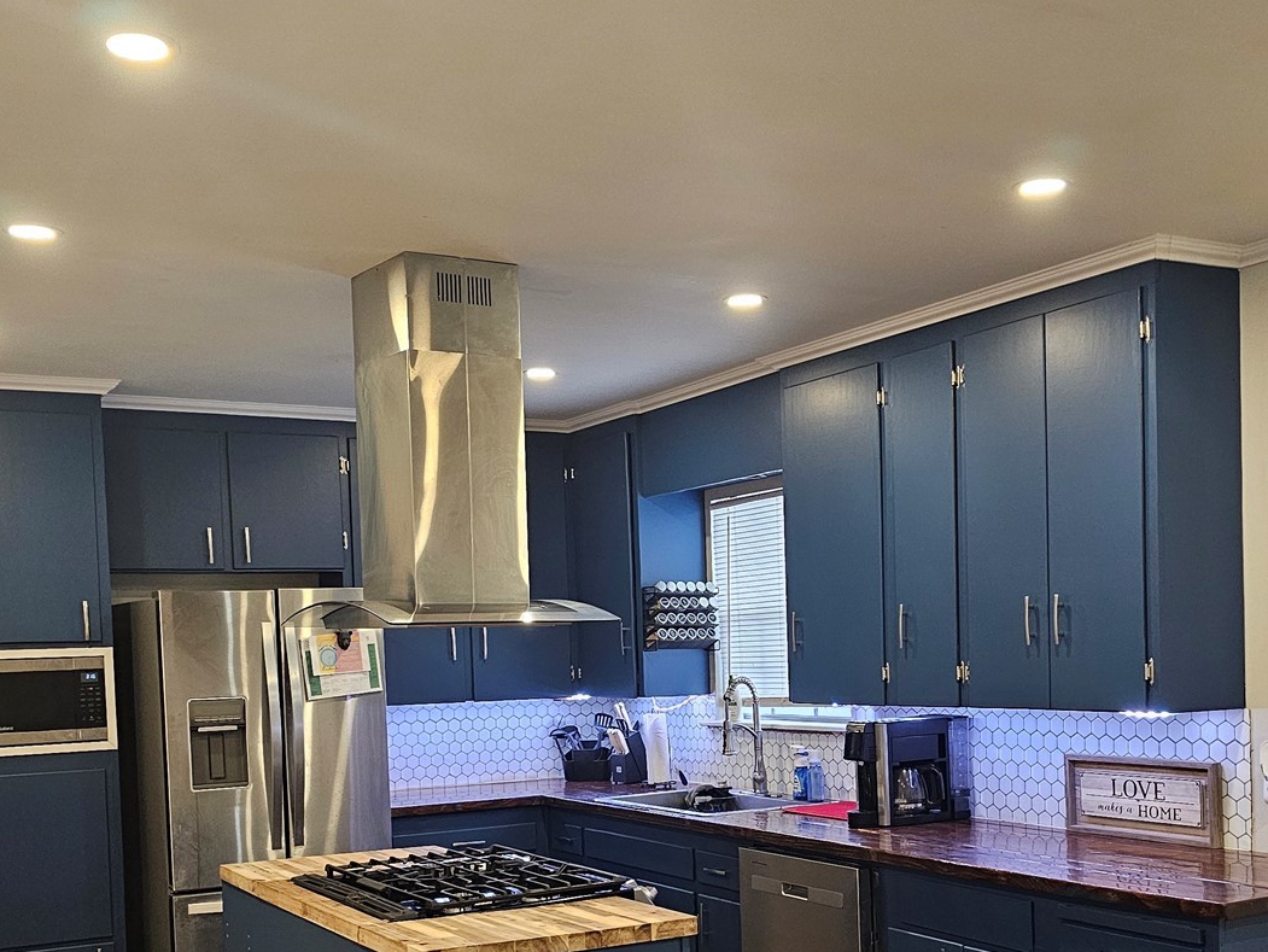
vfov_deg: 33.8
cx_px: 690
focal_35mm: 42
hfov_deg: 44.7
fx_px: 1539
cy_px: 687
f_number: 1.7
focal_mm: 6.3
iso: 800
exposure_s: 1/120
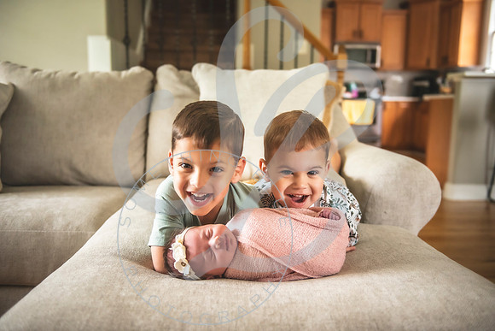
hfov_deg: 55.8
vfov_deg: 38.9
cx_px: 248
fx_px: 468
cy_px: 166
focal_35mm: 34
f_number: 2.8
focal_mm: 34
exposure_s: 1/200
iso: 1600
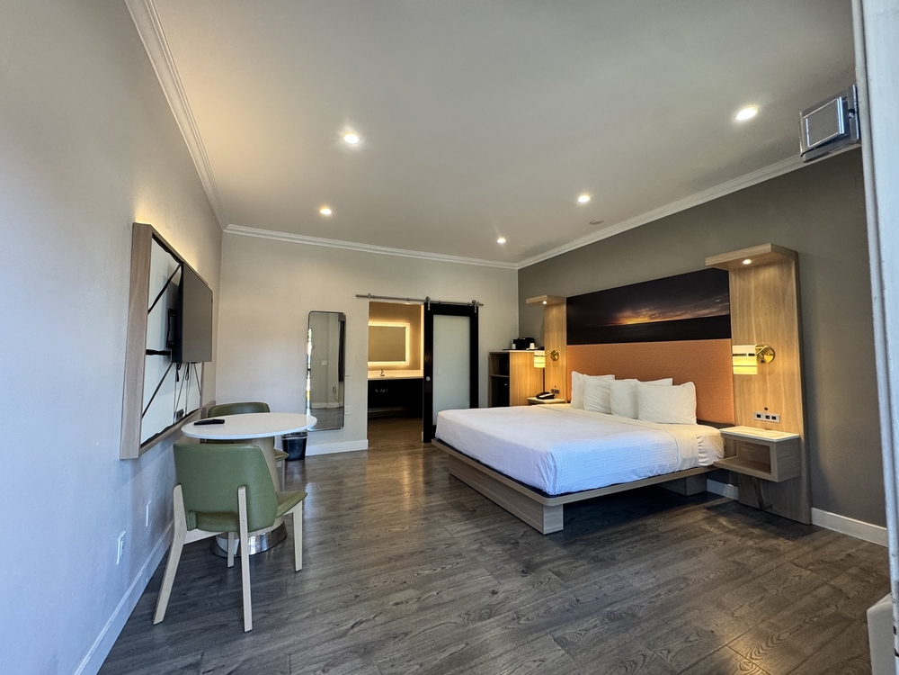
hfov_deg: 102.1
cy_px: 338
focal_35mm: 14
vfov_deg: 85.7
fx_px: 364
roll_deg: +0.0
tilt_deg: +3.1
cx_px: 450
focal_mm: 2.22
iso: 200
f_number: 2.2
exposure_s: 1/120
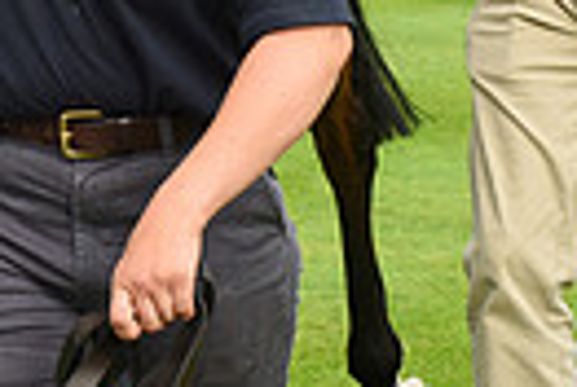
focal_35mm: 221
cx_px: -172
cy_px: -394
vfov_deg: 6.1
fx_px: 3550
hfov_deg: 9.1
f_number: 6.3
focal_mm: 50
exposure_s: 1/1250
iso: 800
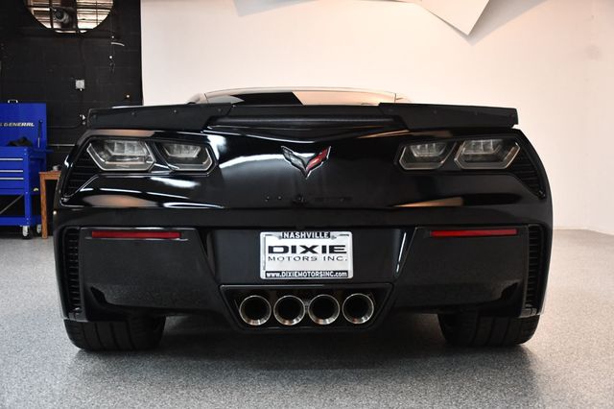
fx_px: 767
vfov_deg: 29.8
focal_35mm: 45
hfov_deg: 43.6
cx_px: 307
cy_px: 204
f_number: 4
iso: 3200
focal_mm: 30
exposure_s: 1/125
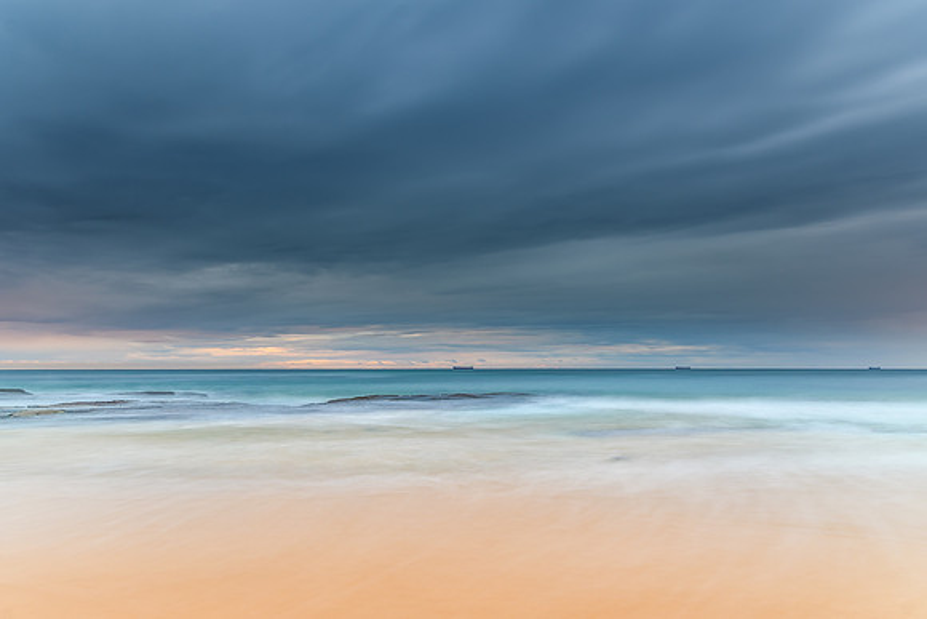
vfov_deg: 50.0
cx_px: 468
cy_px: 314
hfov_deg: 69.9
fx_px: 663
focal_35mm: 26
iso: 50
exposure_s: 20
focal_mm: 16
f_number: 8
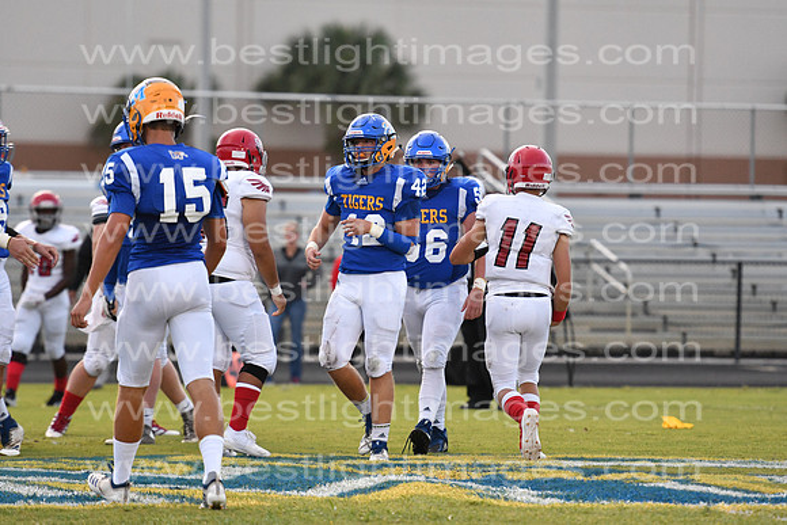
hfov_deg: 7.4
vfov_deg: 5.0
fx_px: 6068
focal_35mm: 278
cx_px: 394
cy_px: 262
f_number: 3.2
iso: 1600
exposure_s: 1/1000
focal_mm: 185
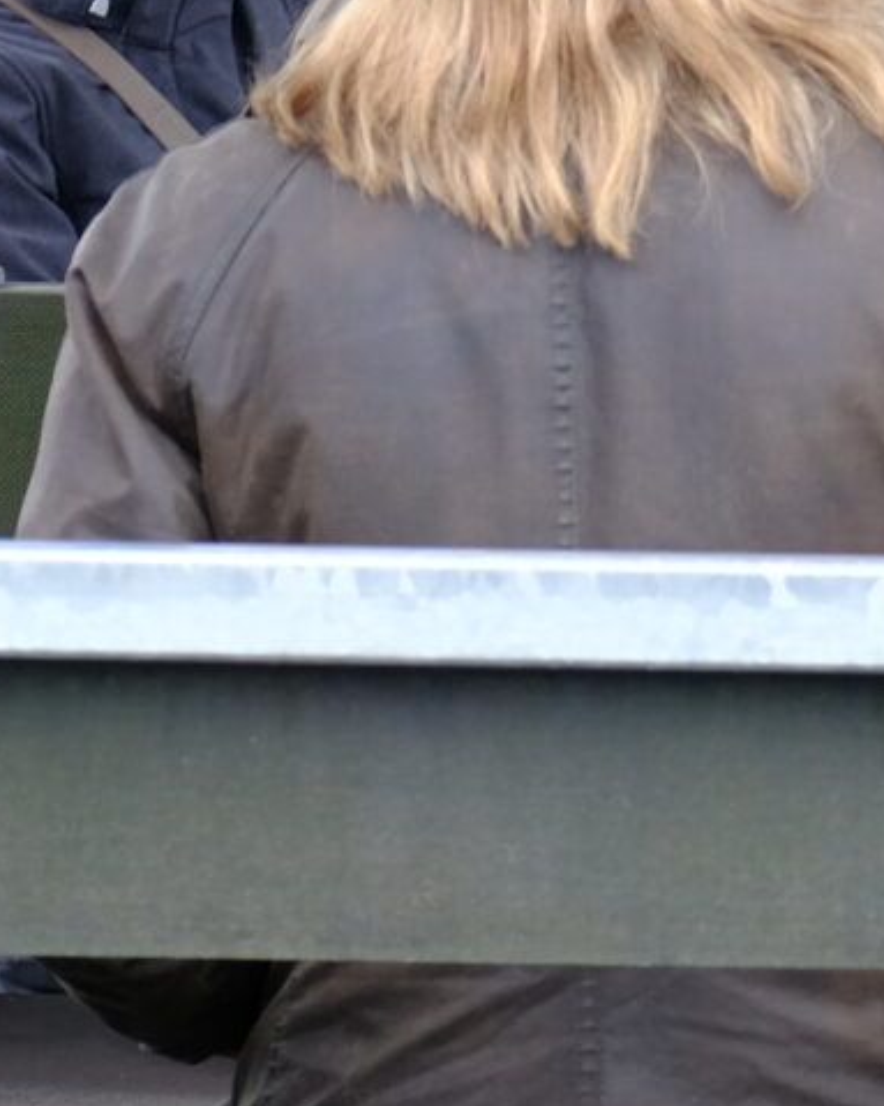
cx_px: 748
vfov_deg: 7.4
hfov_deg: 6.0
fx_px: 8375
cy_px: -458
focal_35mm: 256
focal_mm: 34.3
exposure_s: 1/250
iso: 320
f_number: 4
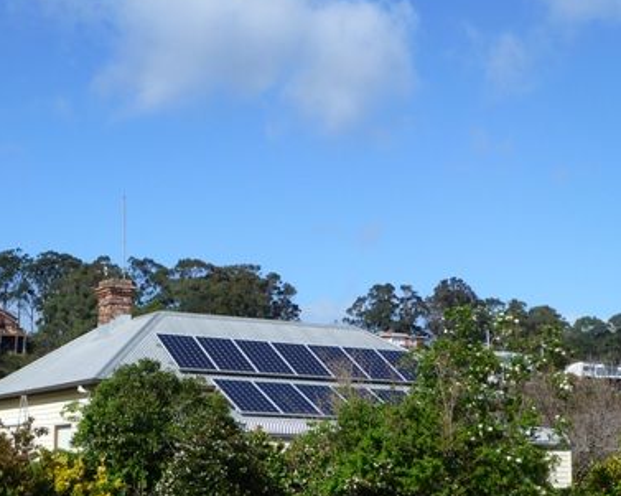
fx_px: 1249
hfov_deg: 27.2
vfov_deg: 22.4
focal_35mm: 68
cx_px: 100
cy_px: 320
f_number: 3.9
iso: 100
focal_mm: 7.4
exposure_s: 1/1000
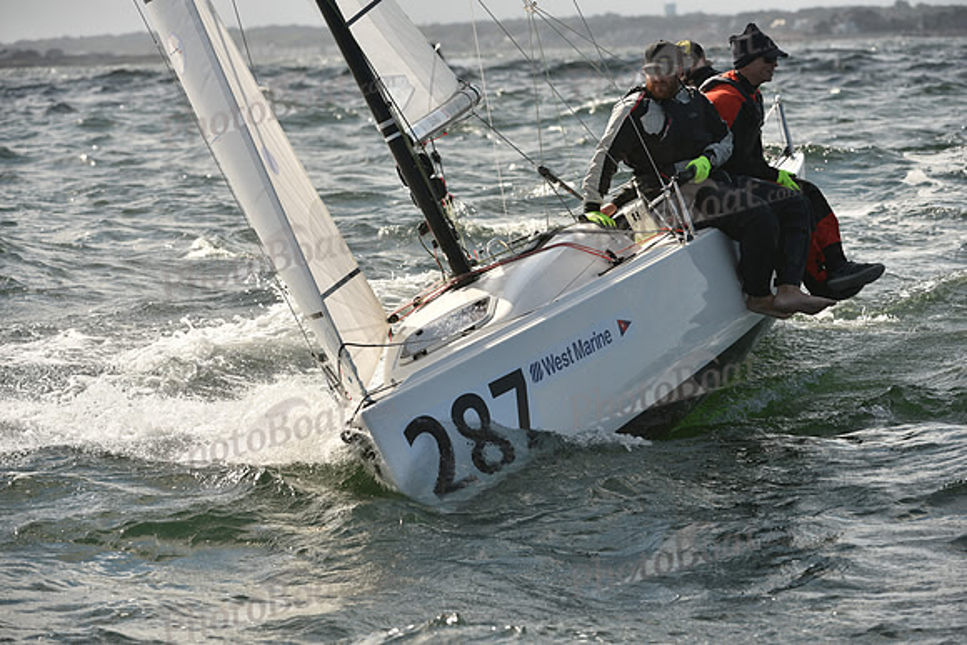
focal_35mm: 200
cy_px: 322
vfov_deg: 6.9
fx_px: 5373
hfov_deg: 10.3
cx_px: 484
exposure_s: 1/1600
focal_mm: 200
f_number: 7.1
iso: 320
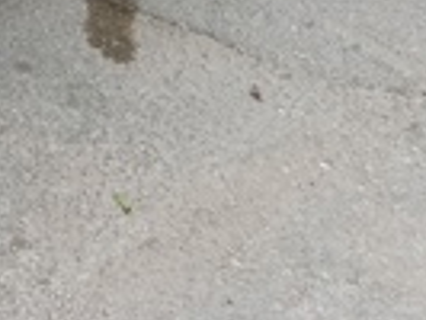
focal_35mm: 81
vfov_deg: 16.2
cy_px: -205
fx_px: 998
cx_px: -266
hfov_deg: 19.8
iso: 50
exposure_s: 1/185
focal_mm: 6.11
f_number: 1.65
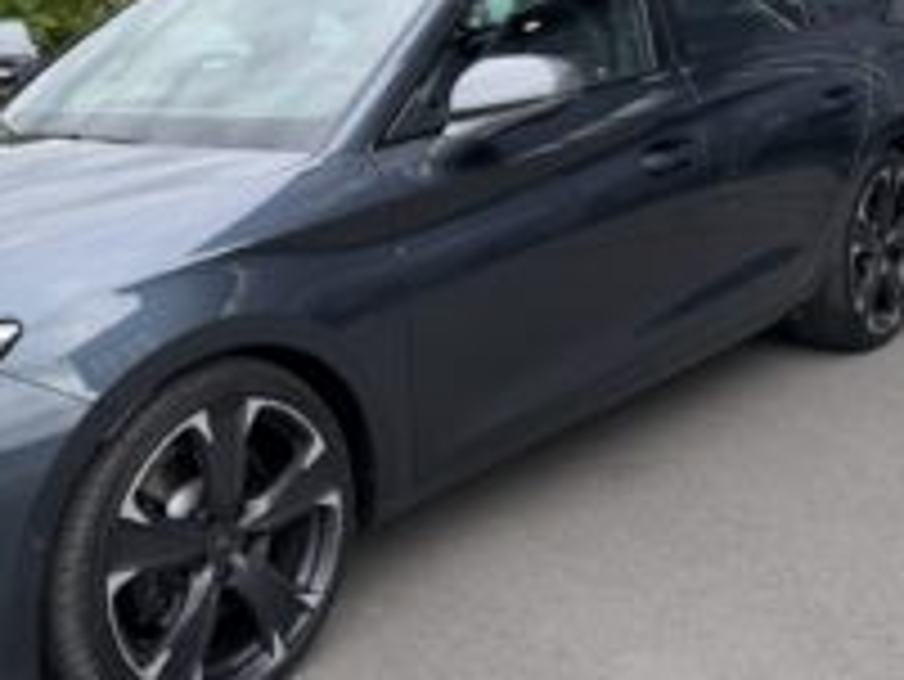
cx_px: 220
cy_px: 279
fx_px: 1124
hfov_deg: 42.4
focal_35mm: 43
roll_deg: +3.4
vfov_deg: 33.5
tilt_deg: -13.4
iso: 100
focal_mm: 6.76
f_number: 1.78
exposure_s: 1/1727
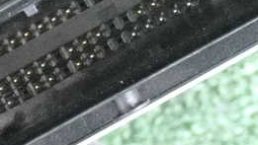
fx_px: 1218
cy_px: -13
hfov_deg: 12.1
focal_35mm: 178
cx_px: 178
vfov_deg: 6.8
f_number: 3.9
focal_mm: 12.73
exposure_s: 1/125
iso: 8000
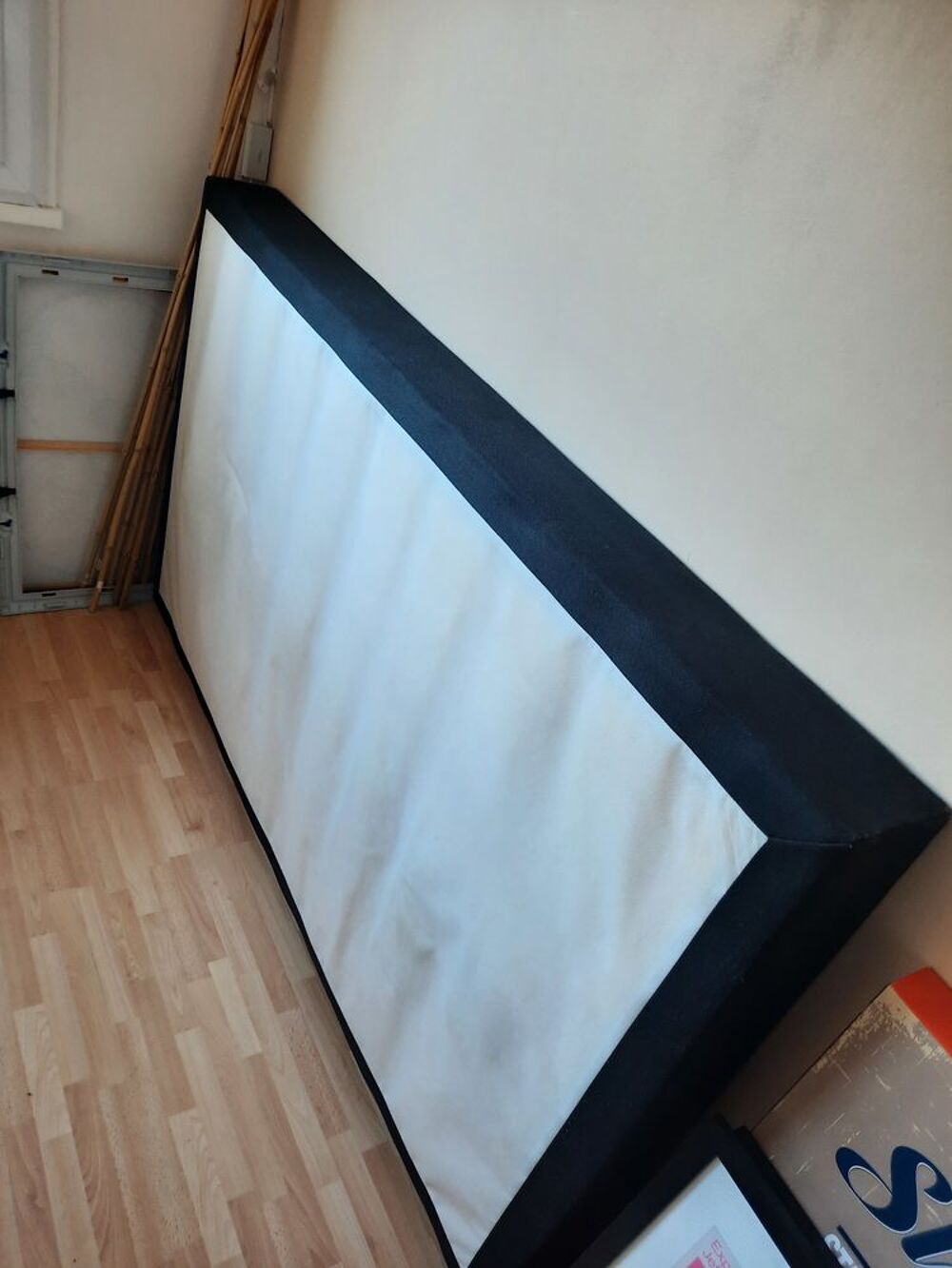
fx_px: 917
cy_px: 634
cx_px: 476
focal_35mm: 25
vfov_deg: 69.4
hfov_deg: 54.9
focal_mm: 4.6
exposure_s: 1/50
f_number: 2
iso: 125
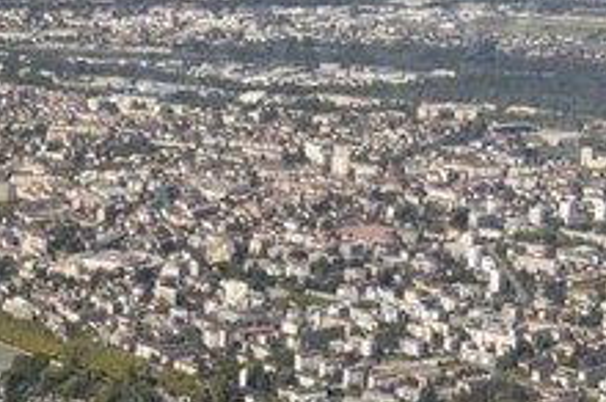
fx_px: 2757
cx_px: -380
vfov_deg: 8.3
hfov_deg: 11.8
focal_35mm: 164
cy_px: 256
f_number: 10
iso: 500
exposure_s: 1/400
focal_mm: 45
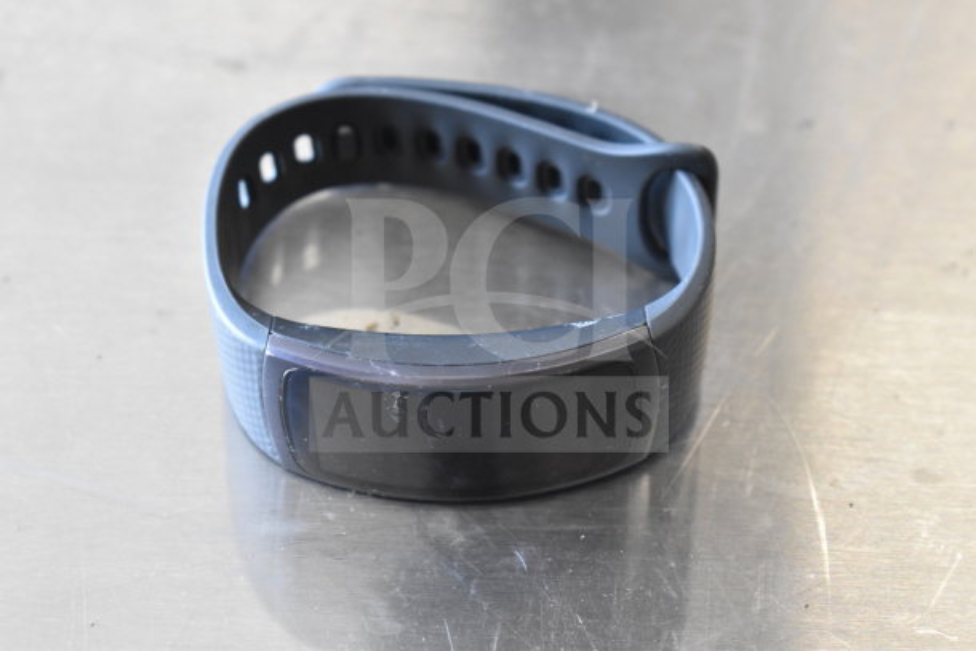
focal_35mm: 82
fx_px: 2237
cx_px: 488
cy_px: 326
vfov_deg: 16.6
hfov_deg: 24.6
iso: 2200
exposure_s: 1/100
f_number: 5.6
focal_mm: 55
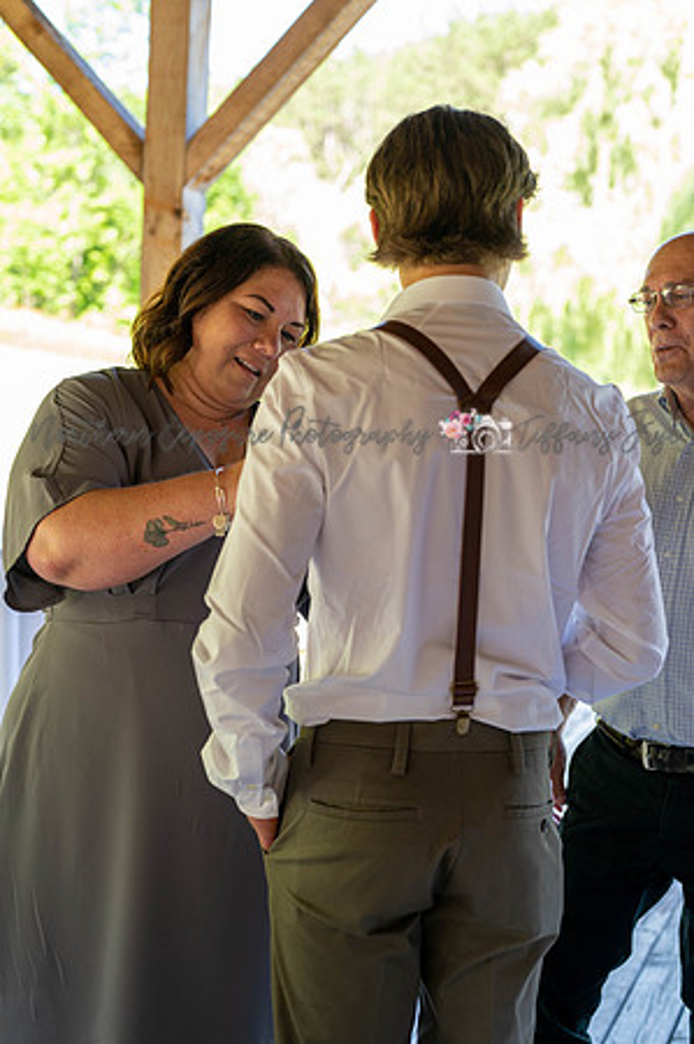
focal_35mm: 50
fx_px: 1449
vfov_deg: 39.6
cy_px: 522
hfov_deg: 26.9
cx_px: 347
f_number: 3.2
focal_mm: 50
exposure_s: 1/250
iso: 400
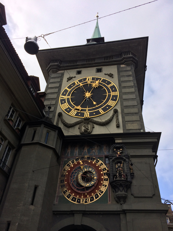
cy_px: 116
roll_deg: -3.8
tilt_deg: +39.2
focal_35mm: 29
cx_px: 86
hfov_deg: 48.2
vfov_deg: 61.7
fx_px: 193
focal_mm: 4.15
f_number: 2.2
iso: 32
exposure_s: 1/2564
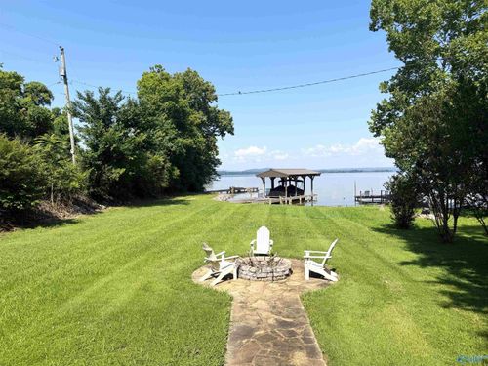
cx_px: 244
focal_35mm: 24
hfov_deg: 71.6
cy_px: 183
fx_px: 338
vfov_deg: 56.8
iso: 80
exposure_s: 1/3759
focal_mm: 6.76
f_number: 1.78
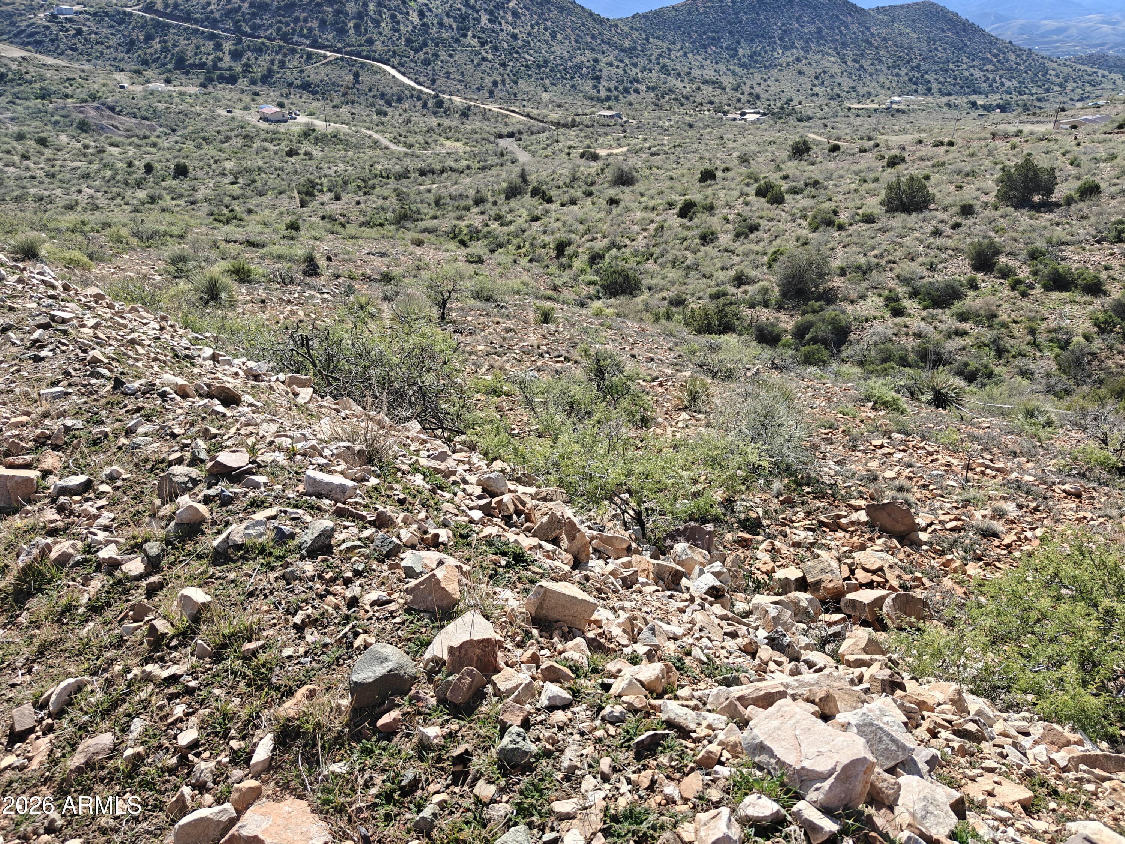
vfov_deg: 56.8
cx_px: 562
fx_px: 780
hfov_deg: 71.6
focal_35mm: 24
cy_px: 422
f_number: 1.8
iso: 80
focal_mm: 5.59
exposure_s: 1/706
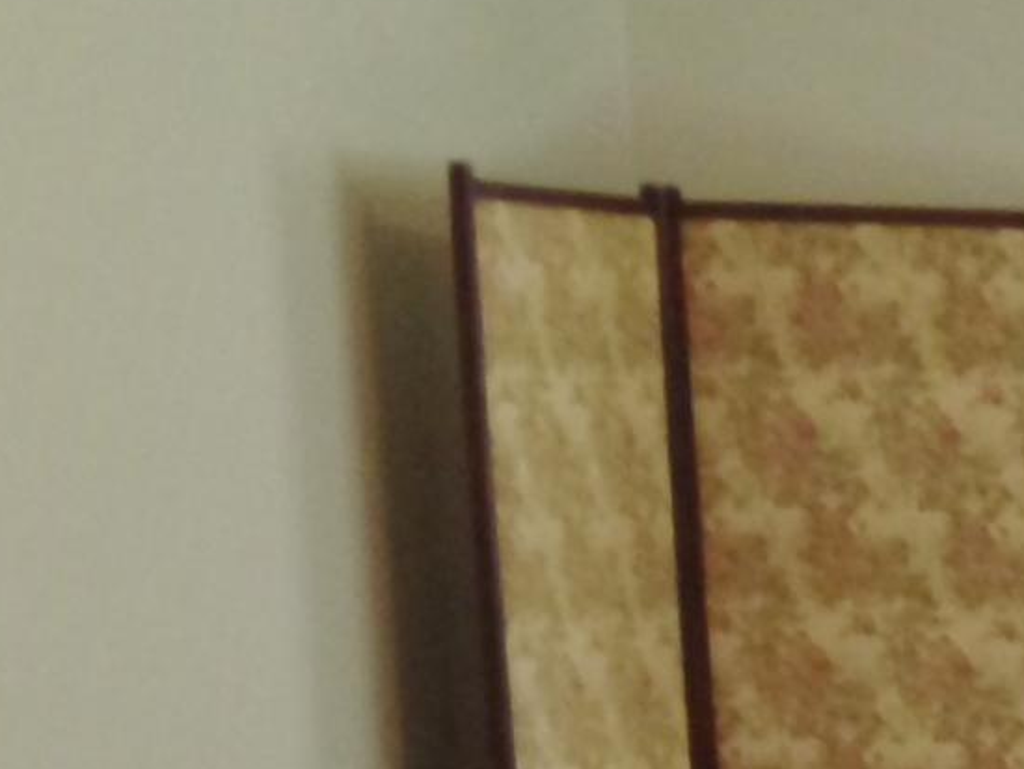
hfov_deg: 9.8
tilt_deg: -12.5
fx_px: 5327
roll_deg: -0.4
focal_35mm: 180
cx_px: 2383
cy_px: 1531
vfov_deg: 7.9
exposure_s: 1/20
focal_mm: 4.12
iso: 100
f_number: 2.4
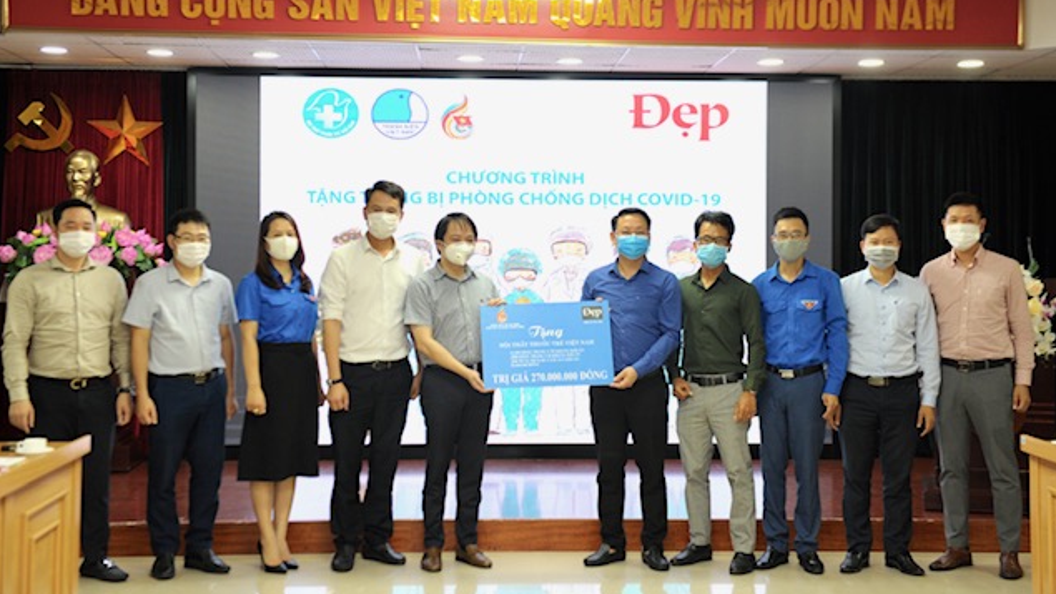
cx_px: 530
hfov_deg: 36.0
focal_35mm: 58
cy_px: 268
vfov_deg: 20.7
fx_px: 1624
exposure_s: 1/100
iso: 1000
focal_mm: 55
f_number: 4
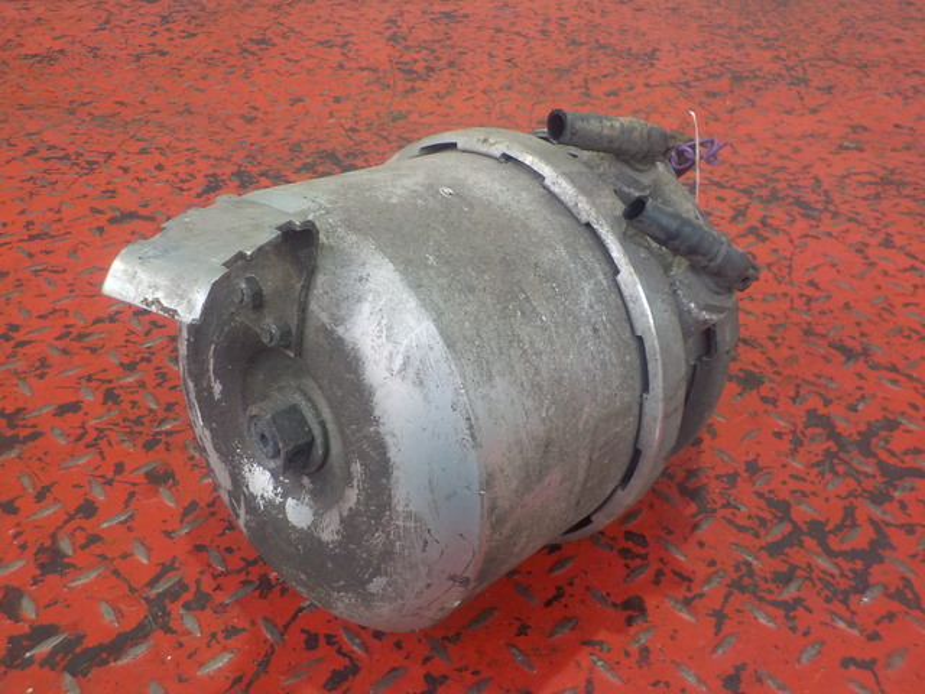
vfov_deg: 46.8
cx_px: 462
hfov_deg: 60.0
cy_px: 347
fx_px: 802
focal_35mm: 30
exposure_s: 1/30
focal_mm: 4.1
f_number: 3.3
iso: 220
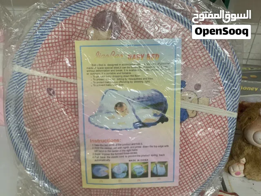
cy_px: 98
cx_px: 130
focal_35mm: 26
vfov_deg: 53.1
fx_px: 196
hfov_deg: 67.3
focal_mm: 4.25
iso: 250
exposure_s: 1/50
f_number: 1.8
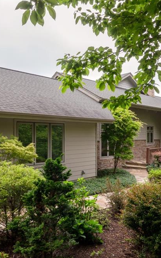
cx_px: 57
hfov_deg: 38.0
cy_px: 129
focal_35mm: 33
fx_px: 232
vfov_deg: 58.1
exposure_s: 1/100
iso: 400
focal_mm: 14
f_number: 13
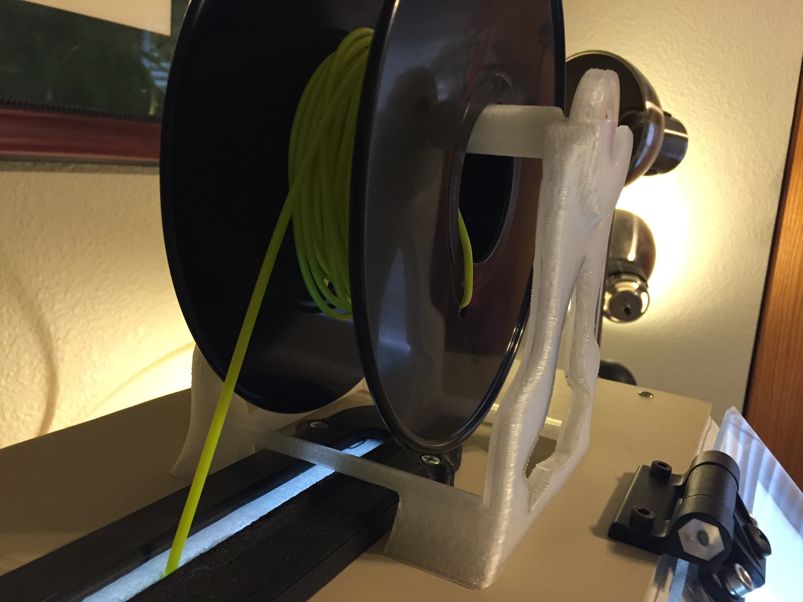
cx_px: 402
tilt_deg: -11.6
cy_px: 301
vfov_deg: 48.2
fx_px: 673
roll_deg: -2.9
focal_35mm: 29
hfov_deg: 61.7
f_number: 2.2
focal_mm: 4.15
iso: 160
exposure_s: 1/30
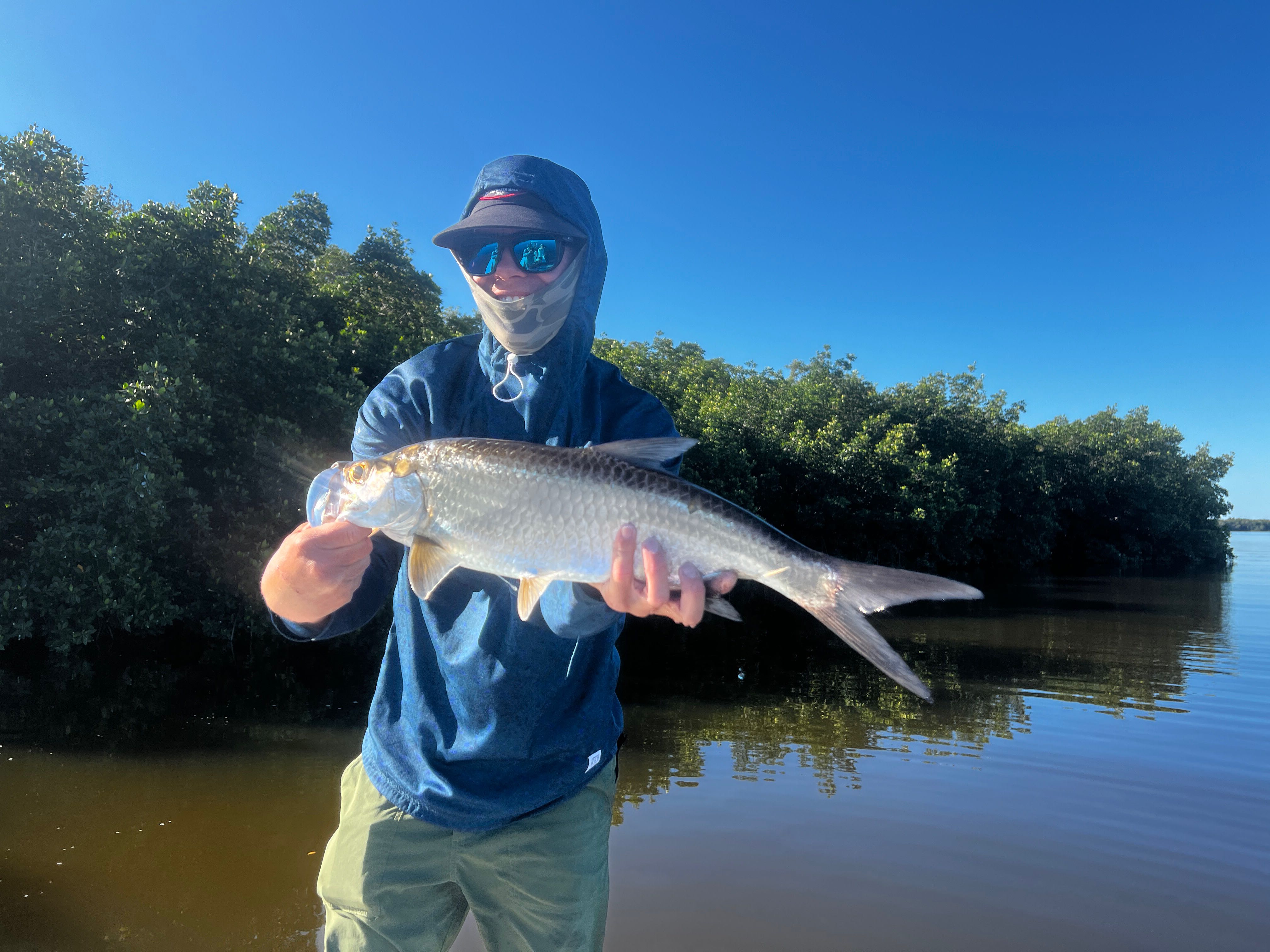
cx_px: 635
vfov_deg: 53.1
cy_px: 476
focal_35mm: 26
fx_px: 954
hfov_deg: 67.3
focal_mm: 5.7
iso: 50
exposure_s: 1/1751
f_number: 1.5
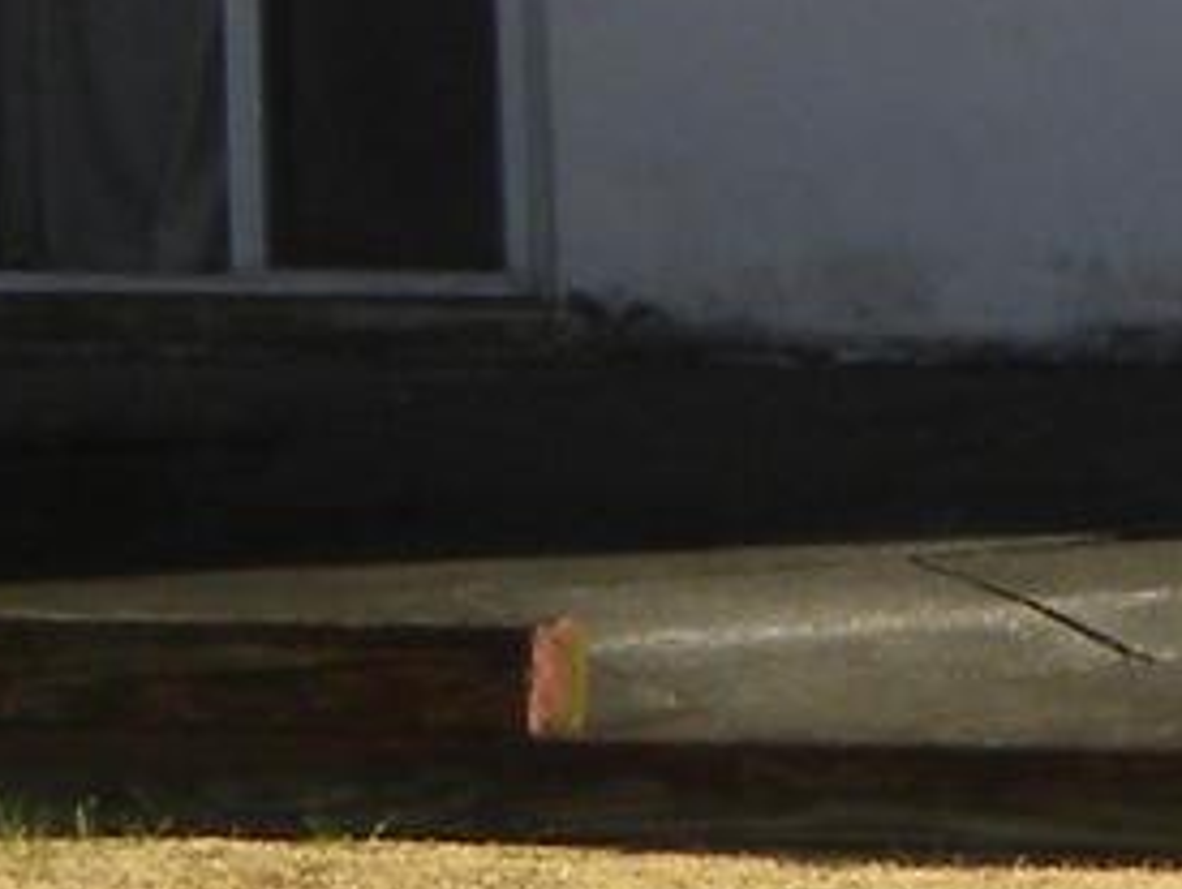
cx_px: 3047
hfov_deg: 5.5
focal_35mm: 342
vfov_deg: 4.3
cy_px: -661
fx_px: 11693
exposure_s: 1/342
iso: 64
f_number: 5
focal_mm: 8.2
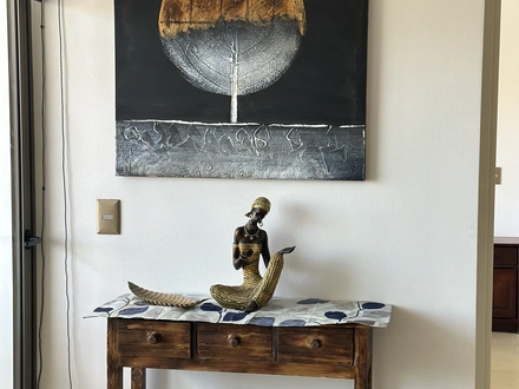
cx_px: 260
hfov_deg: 39.7
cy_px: 194
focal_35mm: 48
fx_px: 720
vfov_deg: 30.3
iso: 100
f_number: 1.78
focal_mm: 6.86
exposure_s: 1/172
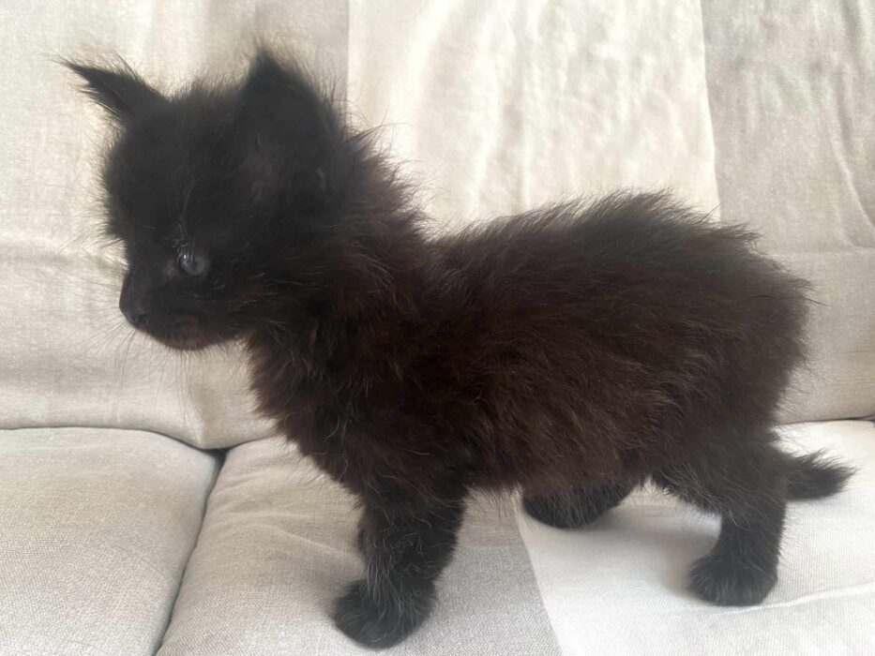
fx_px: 657
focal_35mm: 26
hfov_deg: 67.3
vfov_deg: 53.1
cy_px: 328
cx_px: 438
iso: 125
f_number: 1.8
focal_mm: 4.2
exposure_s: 1/60
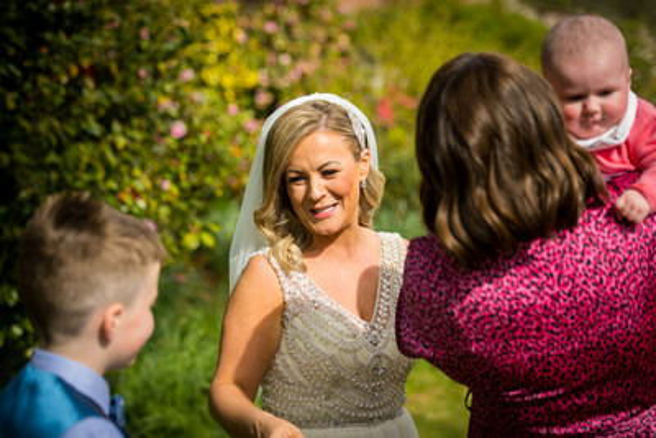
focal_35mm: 70
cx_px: 328
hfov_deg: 28.8
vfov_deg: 19.5
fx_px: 1276
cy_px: 219
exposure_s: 1/1600
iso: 100
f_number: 2.8
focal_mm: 70
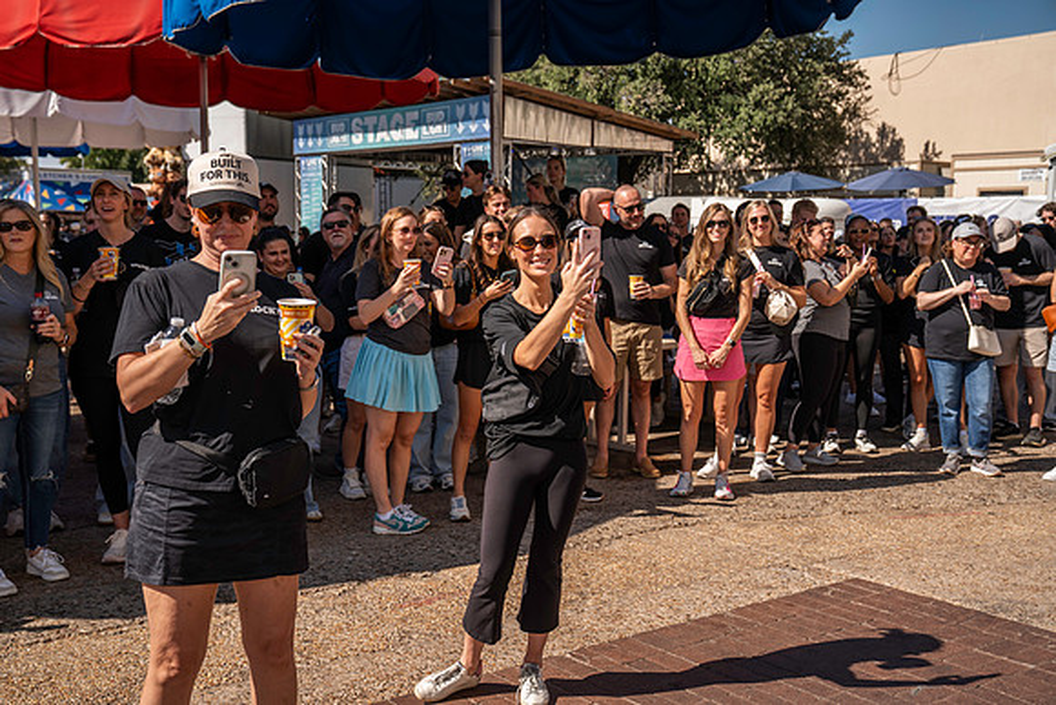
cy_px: 352
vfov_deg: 33.4
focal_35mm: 40
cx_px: 528
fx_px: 1174
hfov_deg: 48.4
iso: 100
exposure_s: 1/640
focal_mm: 40
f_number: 4.5
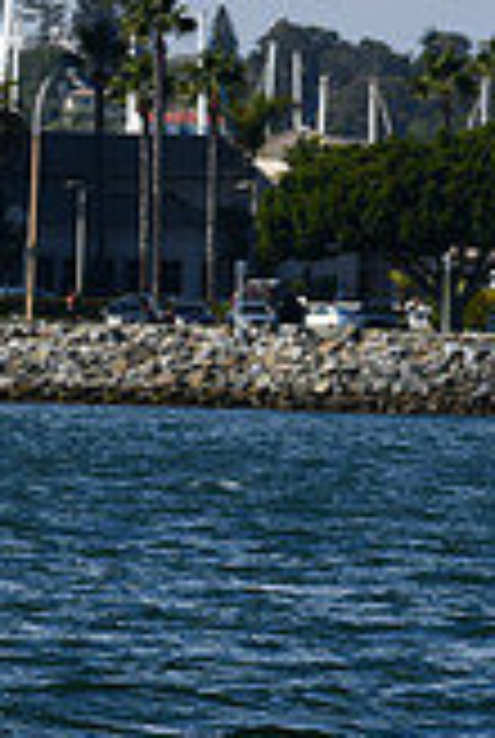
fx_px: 14129
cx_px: -684
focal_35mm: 688
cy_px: 470
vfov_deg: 3.0
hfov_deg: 2.0
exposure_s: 1/500
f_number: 8
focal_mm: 130
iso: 100
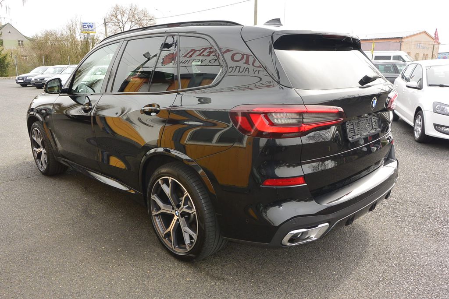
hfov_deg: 67.4
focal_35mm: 27
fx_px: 337
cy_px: 150
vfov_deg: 47.9
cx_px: 224
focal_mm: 10
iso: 160
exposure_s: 1/250
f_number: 5.6
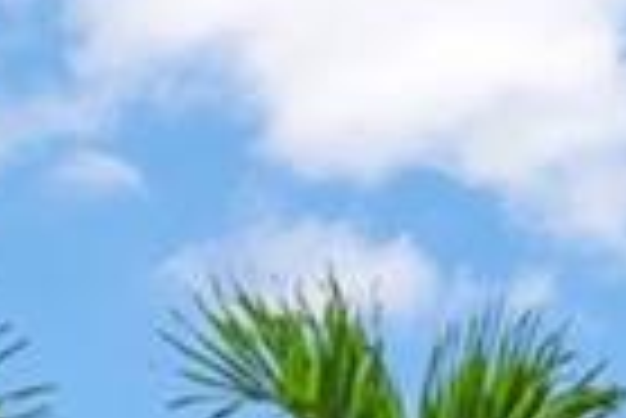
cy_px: 1270
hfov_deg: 19.4
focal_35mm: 103
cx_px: 581
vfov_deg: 9.9
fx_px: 1793
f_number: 11
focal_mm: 14
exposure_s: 1/160
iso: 400
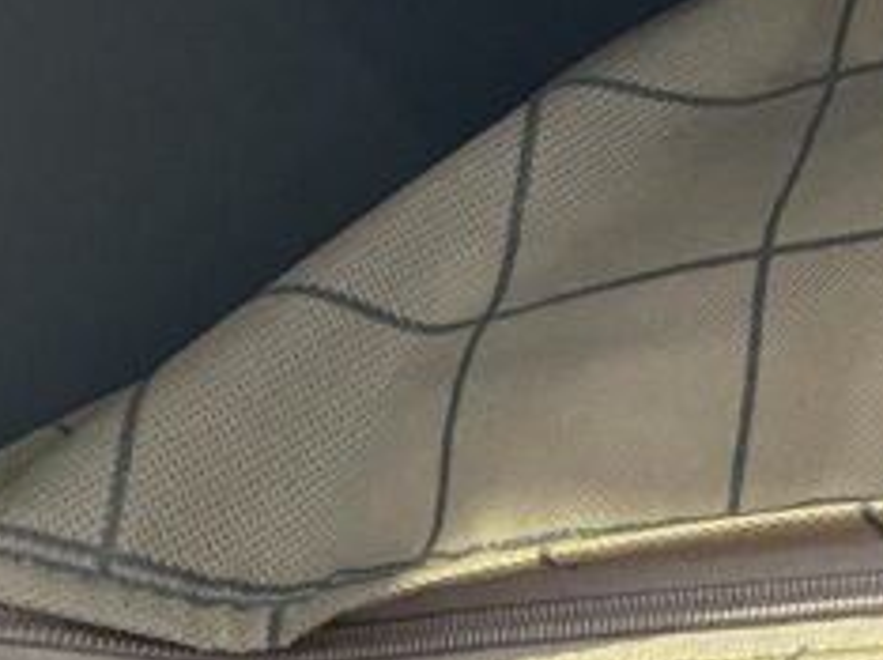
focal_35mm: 114
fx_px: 2905
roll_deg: +6.8
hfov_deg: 14.5
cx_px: 1724
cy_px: 1229
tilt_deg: -30.5
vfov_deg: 11.9
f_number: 1.6
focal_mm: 4.2
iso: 320
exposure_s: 1/52
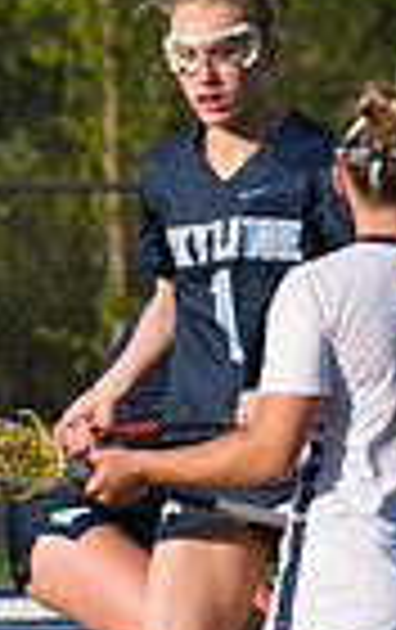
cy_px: 302
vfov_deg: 1.7
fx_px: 21772
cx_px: 832
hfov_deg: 1.0
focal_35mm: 1266
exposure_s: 1/1600
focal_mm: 200
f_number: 5.6
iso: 250
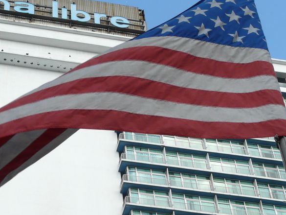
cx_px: 99
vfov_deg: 13.1
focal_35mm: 113
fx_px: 934
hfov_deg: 17.4
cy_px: 162
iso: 100
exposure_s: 1/250
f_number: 5
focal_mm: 9.5
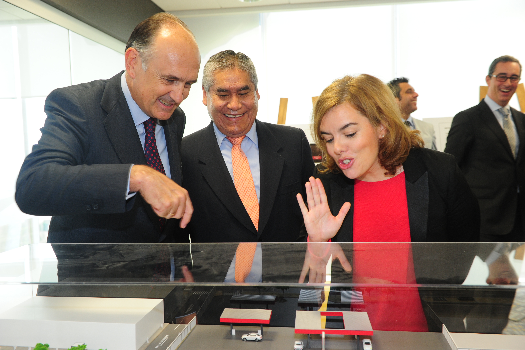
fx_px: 496
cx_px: 262
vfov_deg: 38.8
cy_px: 175
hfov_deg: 55.8
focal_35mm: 34
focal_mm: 34
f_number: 5
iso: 1250
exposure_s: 1/125
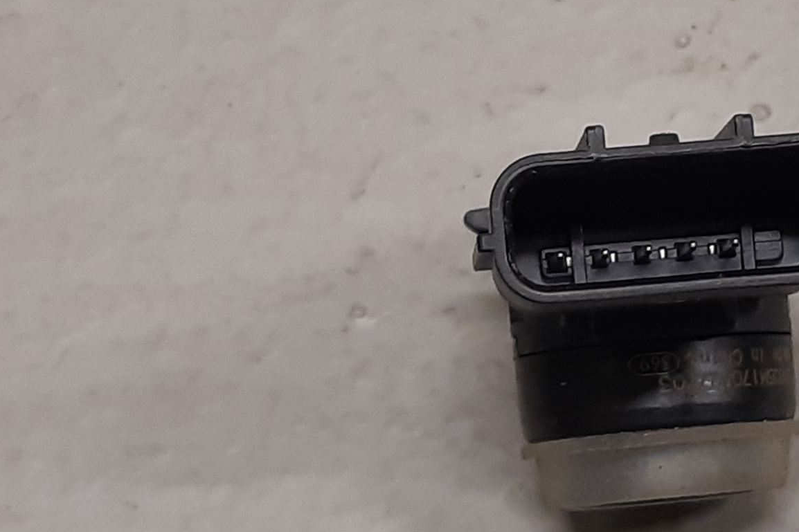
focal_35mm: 48
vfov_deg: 28.0
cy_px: 229
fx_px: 1065
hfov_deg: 39.5
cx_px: 640
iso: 100
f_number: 1.7
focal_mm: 3.93
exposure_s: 1/50
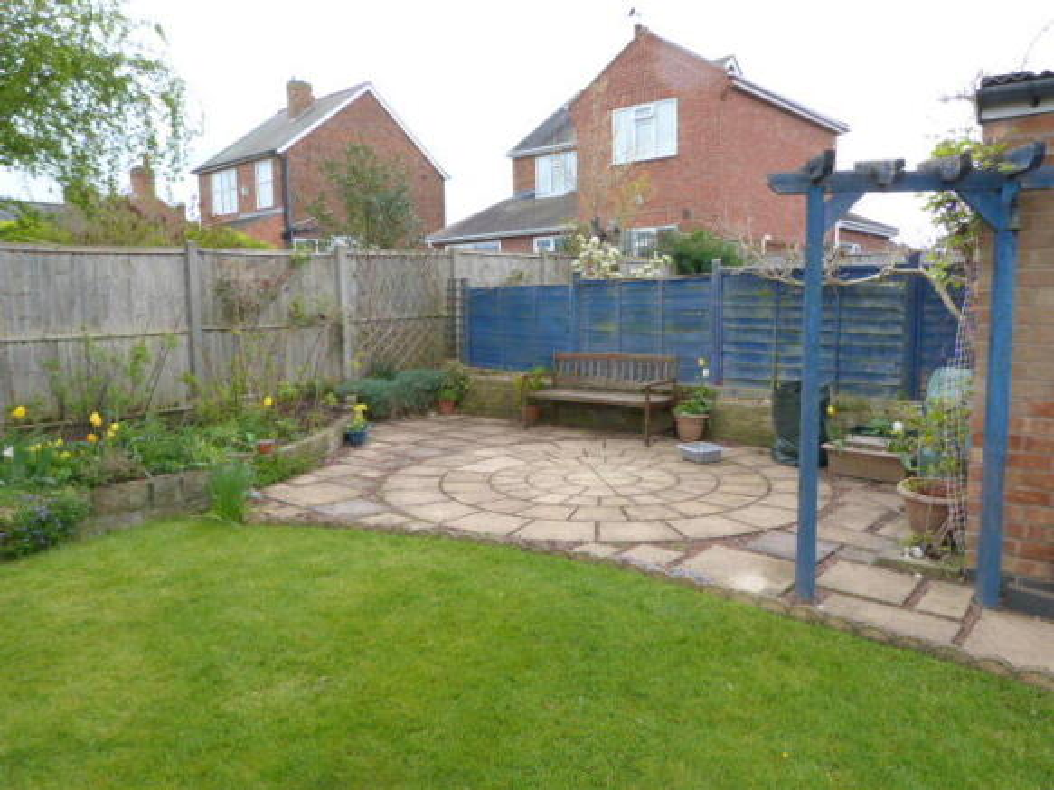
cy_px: 395
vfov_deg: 54.9
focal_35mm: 25
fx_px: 761
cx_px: 527
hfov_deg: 69.4
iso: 100
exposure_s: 1/320
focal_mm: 4.5
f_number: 2.8
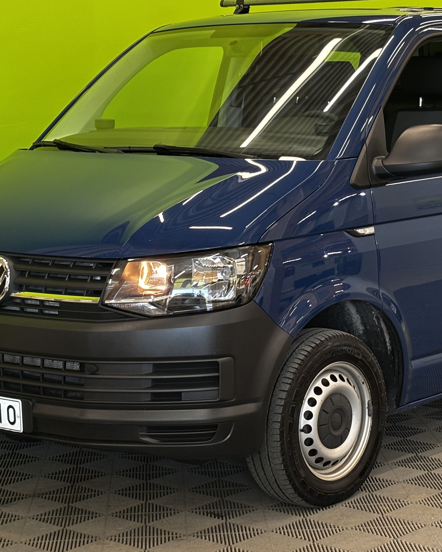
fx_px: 1422
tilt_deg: -5.0
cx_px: 329
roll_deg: +0.0
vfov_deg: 21.9
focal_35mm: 87
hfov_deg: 17.6
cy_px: 219
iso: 50
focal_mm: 5.96
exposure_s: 1/50
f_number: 1.6
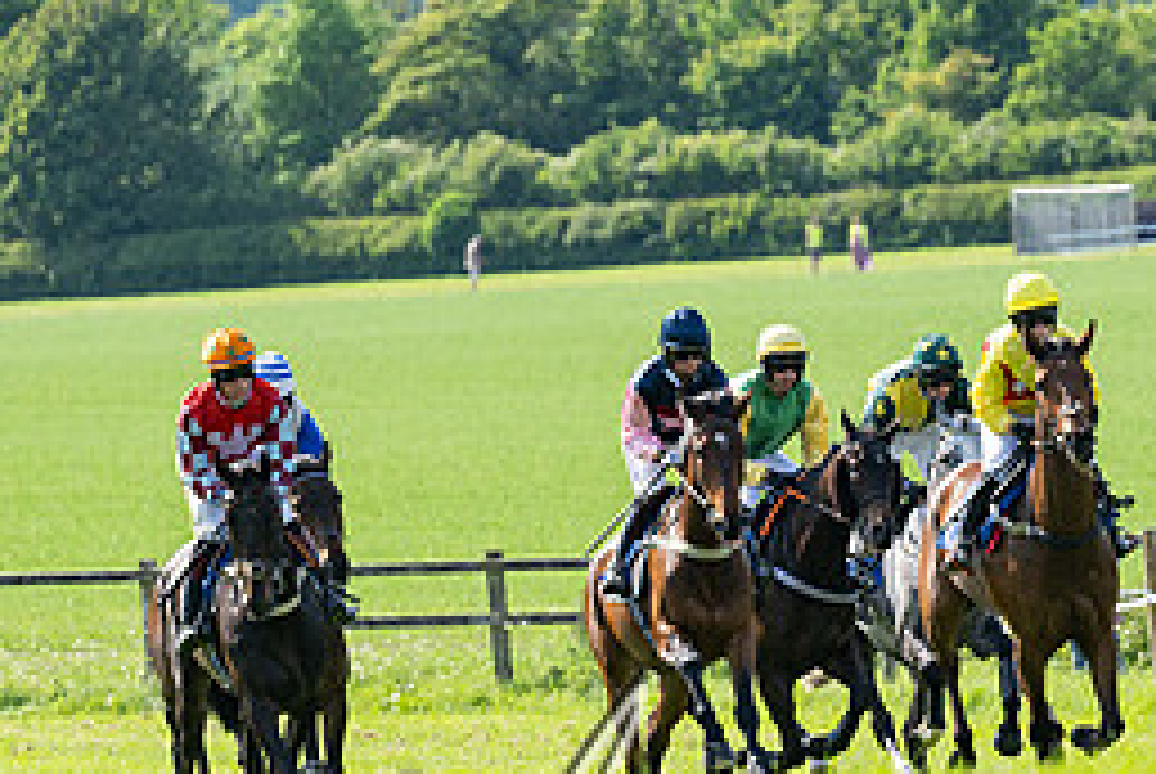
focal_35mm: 433
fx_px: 13920
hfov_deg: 4.8
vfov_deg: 3.2
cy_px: 558
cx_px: 650
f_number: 3.2
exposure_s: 1/5000
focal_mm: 165
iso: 400
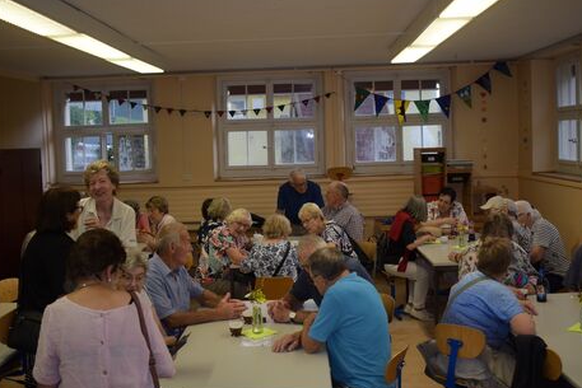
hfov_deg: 49.5
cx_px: 292
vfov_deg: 34.2
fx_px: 631
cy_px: 177
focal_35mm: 39
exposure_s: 1/80
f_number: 3.8
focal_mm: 22
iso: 360
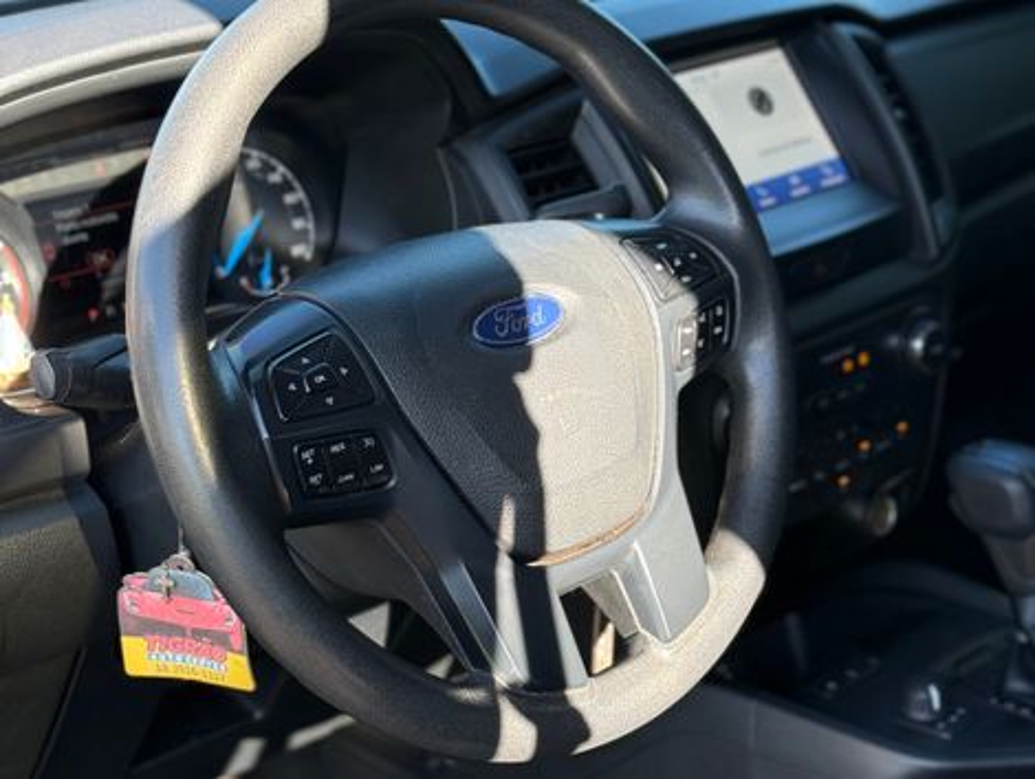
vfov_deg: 30.3
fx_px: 1437
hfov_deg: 39.6
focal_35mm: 48
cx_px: 518
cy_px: 390
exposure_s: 1/266
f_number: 1.78
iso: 64
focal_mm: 6.76
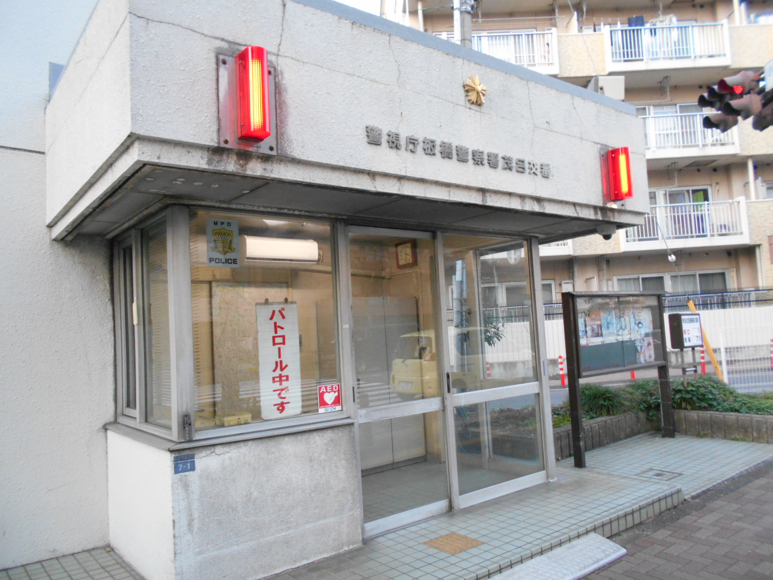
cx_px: 386
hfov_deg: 67.3
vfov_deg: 53.1
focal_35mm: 26
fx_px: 581
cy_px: 290
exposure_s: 1/250
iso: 450
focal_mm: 4.6
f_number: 3.2
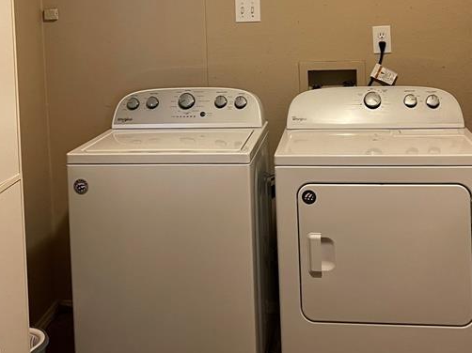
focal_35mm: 51
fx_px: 695
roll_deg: +2.4
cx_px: 216
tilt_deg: -3.5
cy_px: 43
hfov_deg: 37.5
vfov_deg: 27.6
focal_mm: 5.1
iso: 400
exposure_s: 1/40
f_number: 1.6
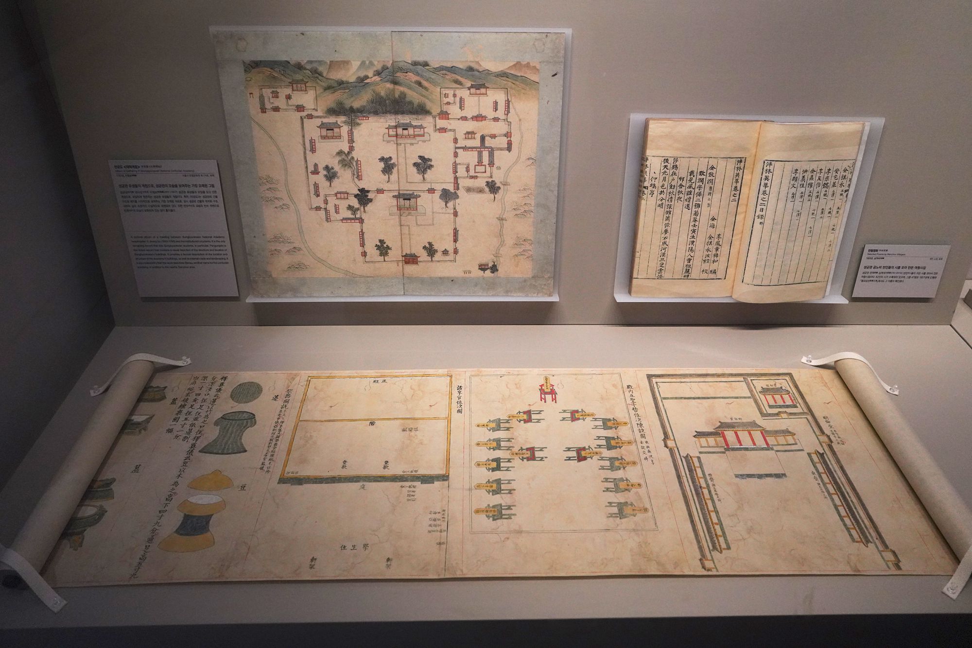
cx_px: 486
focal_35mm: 24
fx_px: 648
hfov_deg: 73.7
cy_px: 324
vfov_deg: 53.1
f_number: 4
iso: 3200
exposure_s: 1/80
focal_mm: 24
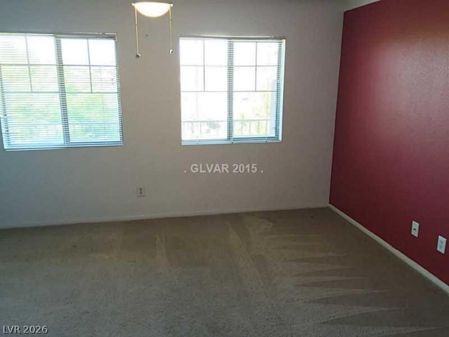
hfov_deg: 61.7
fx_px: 376
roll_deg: -1.5
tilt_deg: -12.3
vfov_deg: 48.2
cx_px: 224
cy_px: 168
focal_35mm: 29
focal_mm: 4.15
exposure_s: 1/30
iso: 80
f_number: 2.2
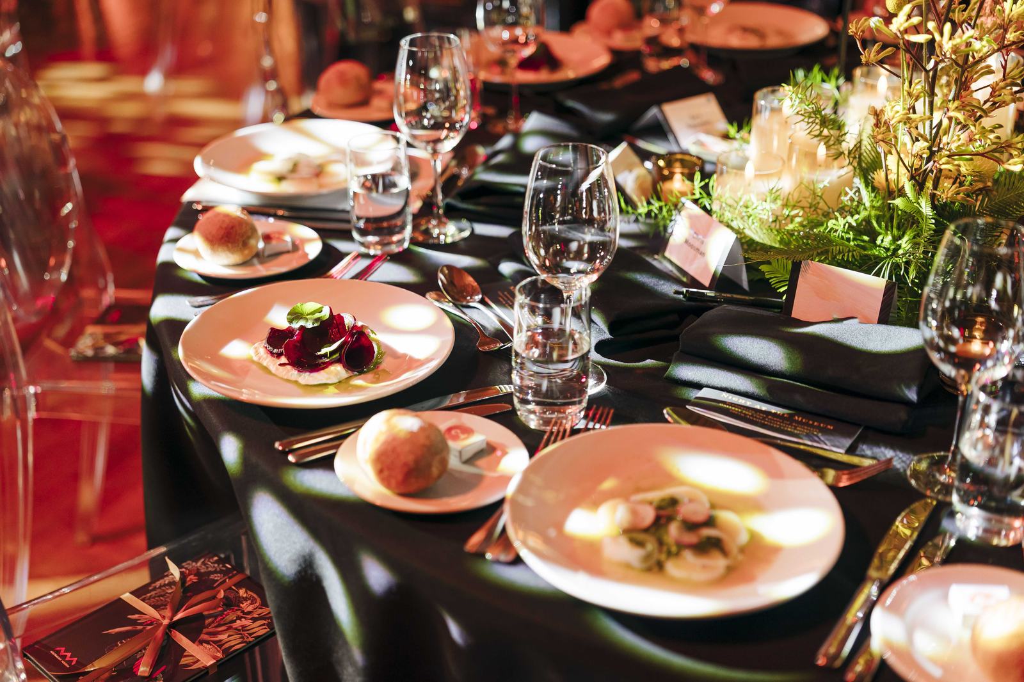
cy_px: 341
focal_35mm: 50
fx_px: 1422
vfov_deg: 27.0
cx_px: 512
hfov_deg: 39.6
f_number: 2
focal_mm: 50
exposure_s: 1/100
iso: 800
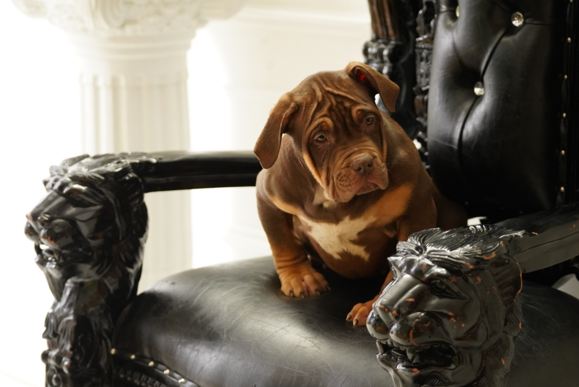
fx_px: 1931
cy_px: 194
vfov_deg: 11.4
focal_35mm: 120
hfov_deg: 17.1
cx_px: 290
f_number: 5
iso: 8000
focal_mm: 120
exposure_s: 1/160
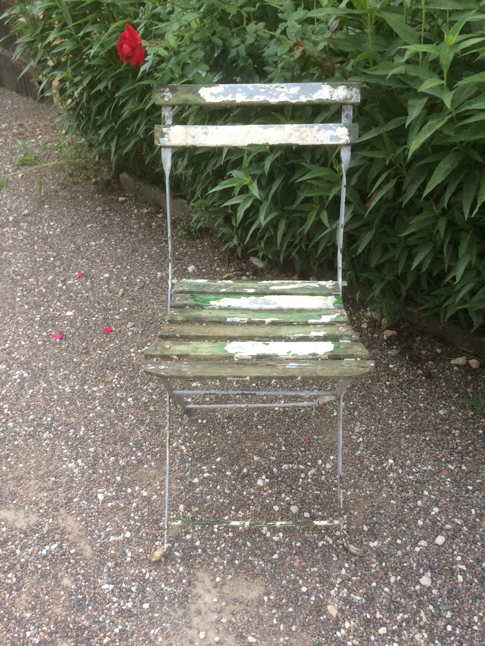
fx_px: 542
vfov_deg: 61.7
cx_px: 242
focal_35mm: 29
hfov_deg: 48.2
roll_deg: -2.9
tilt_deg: -35.3
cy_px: 323
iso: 64
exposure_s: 1/33
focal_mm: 4.15
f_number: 2.2
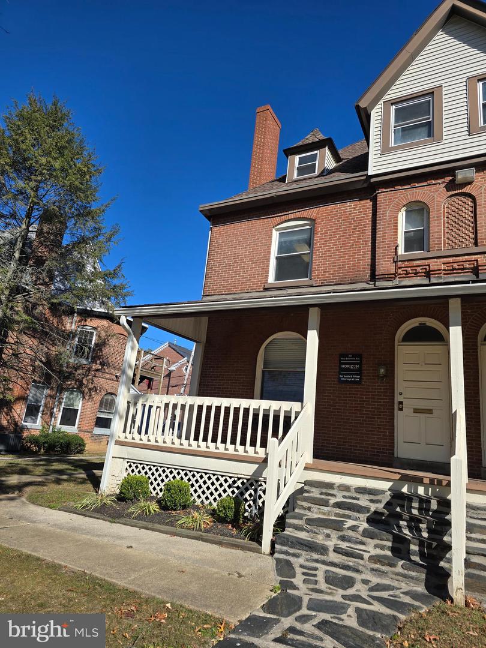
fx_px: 431
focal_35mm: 23
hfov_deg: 58.9
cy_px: 324
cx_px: 243
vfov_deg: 73.9
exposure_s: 1/960
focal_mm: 6.3
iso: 12
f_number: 1.7
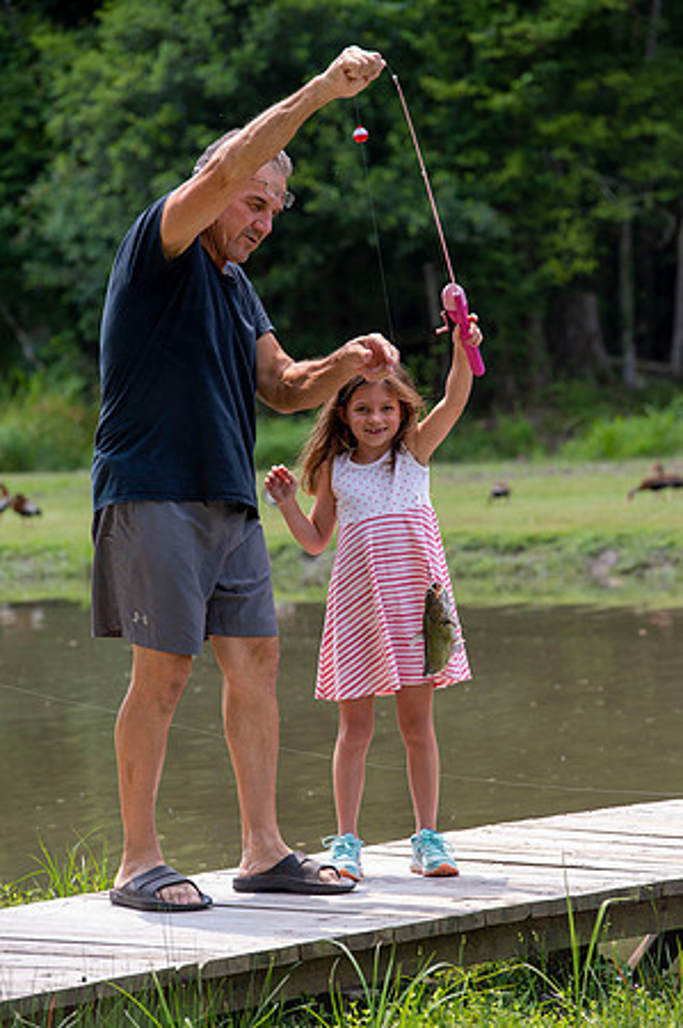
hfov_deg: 7.4
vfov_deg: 11.1
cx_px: 342
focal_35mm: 185
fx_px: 5277
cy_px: 514
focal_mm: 185
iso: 400
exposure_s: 1/250
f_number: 7.1
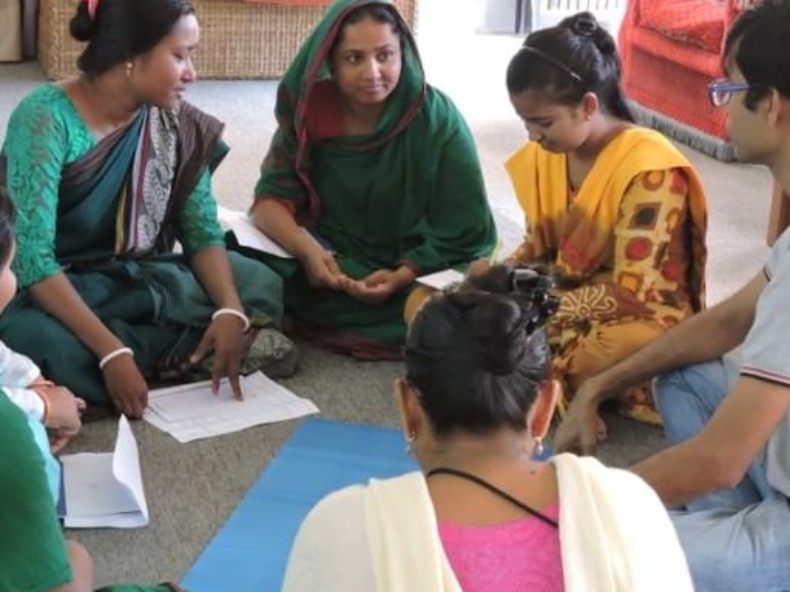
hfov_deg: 25.9
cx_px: 309
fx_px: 1712
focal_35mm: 75
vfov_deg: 19.5
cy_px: 419
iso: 800
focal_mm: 7.2
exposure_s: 1/15
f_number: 3.8
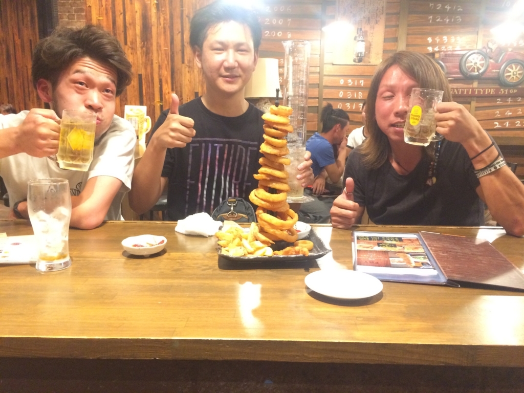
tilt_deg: -11.3
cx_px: 262
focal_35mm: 29
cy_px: 196
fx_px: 439
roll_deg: -1.2
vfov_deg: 48.2
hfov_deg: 61.7
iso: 320
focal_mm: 4.15
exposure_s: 1/20
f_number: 2.2
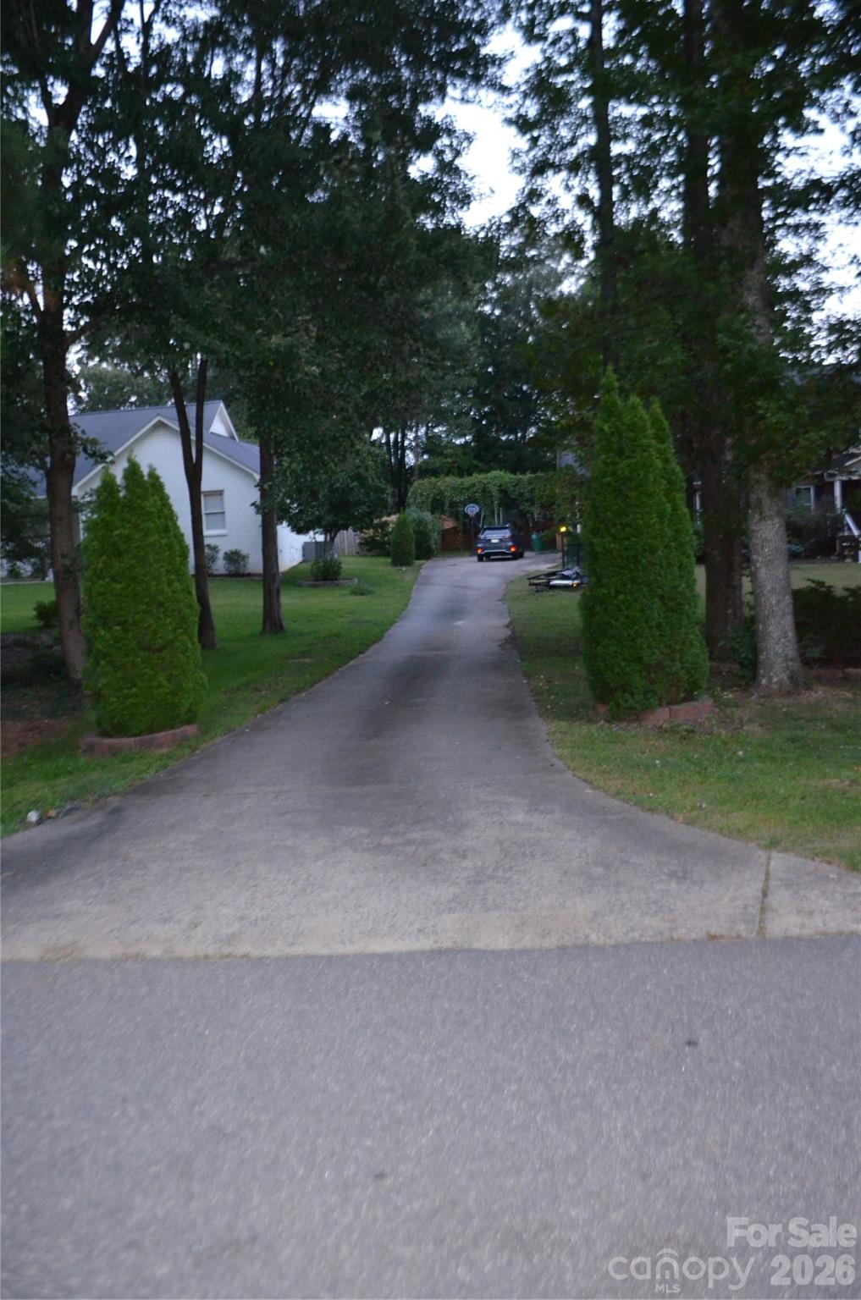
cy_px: 650
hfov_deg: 47.7
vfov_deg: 67.5
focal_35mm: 27
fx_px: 973
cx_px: 430
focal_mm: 18
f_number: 3.5
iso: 2800
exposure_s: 1/60
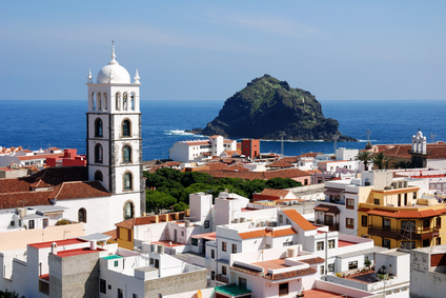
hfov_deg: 33.4
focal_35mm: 60
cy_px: 149
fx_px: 744
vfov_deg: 22.6
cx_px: 223
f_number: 8
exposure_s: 1/250
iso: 100
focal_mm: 40
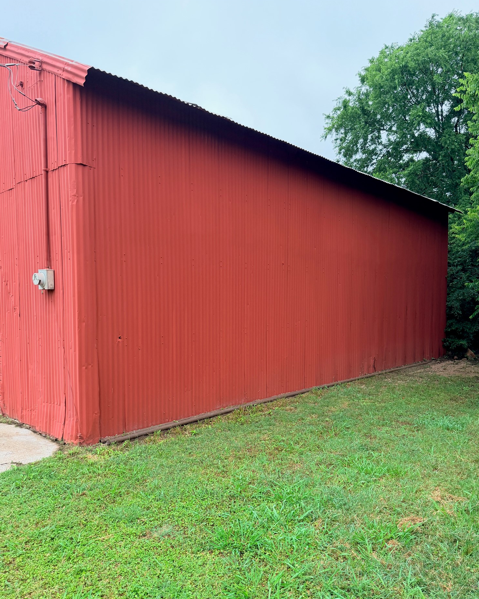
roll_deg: +1.0
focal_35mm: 26
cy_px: 328
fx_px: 461
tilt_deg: -4.0
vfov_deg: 65.9
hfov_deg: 54.9
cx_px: 242
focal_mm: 6.76
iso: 125
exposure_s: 1/205
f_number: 1.78
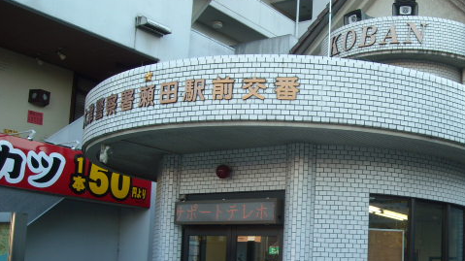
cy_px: 203
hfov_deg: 40.3
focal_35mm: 51
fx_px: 629
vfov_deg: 23.2
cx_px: 292
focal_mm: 5.7
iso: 64
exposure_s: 1/168
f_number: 2.8
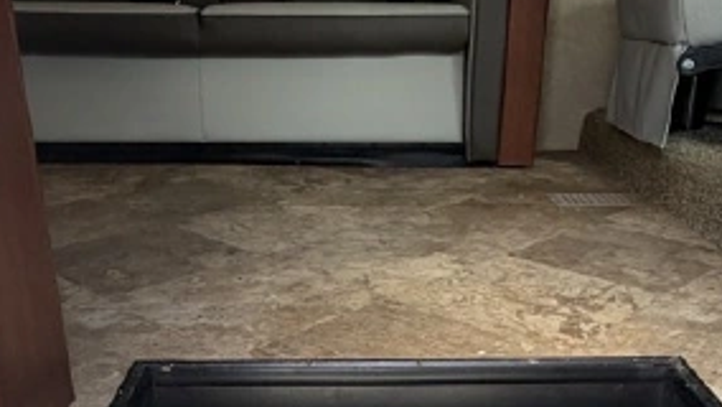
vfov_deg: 27.1
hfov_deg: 47.3
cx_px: 384
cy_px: 336
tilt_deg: -21.4
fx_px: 824
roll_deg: +0.1
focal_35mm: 43
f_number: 2.2
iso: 64
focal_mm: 2.22
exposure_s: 1/121
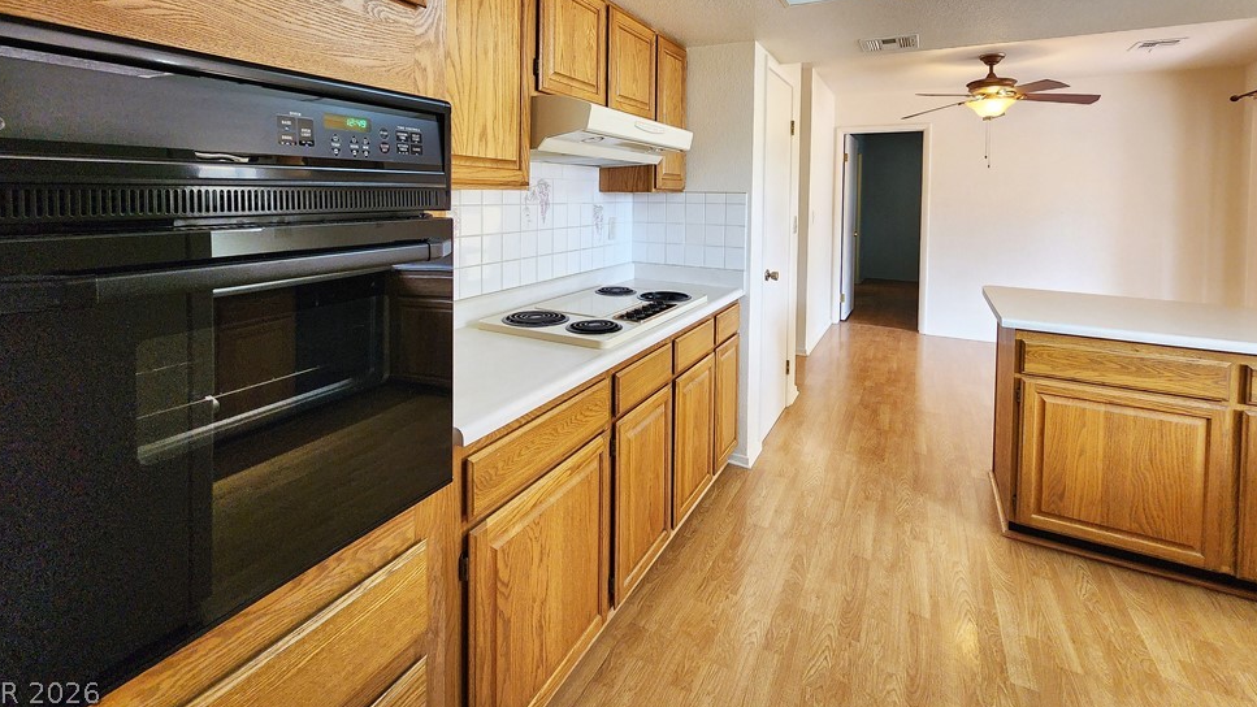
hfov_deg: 103.0
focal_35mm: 15
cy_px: 216
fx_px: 500
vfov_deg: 67.8
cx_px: 624
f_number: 2.2
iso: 160
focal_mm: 2.2
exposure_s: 1/60
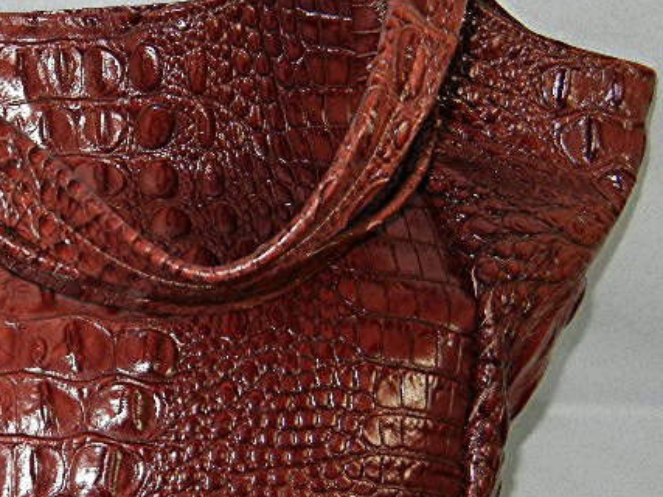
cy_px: 269
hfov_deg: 25.6
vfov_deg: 20.4
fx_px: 1379
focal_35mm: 72
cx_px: -8
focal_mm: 5.4
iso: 200
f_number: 7
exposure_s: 1/30
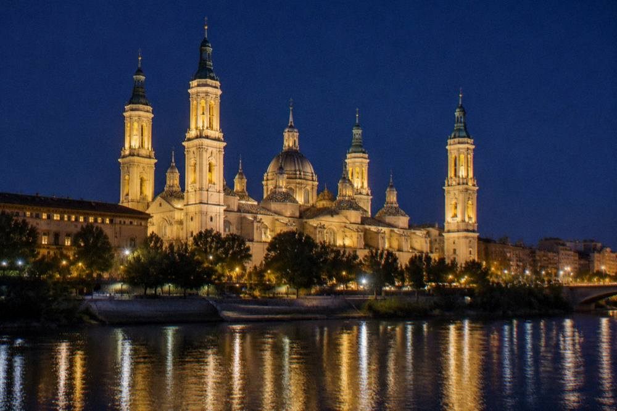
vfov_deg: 37.8
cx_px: 308
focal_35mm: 35
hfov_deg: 54.5
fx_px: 600
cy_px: 206
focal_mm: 35
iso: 1600
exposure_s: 1/60
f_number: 6.3
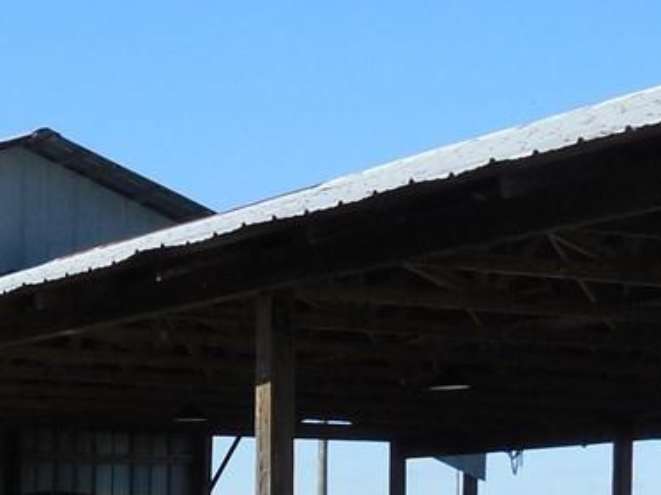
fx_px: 2042
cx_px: -19
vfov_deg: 13.1
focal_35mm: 107
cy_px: 721
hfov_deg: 17.9
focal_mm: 4.5
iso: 125
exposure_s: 1/1250
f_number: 3.1
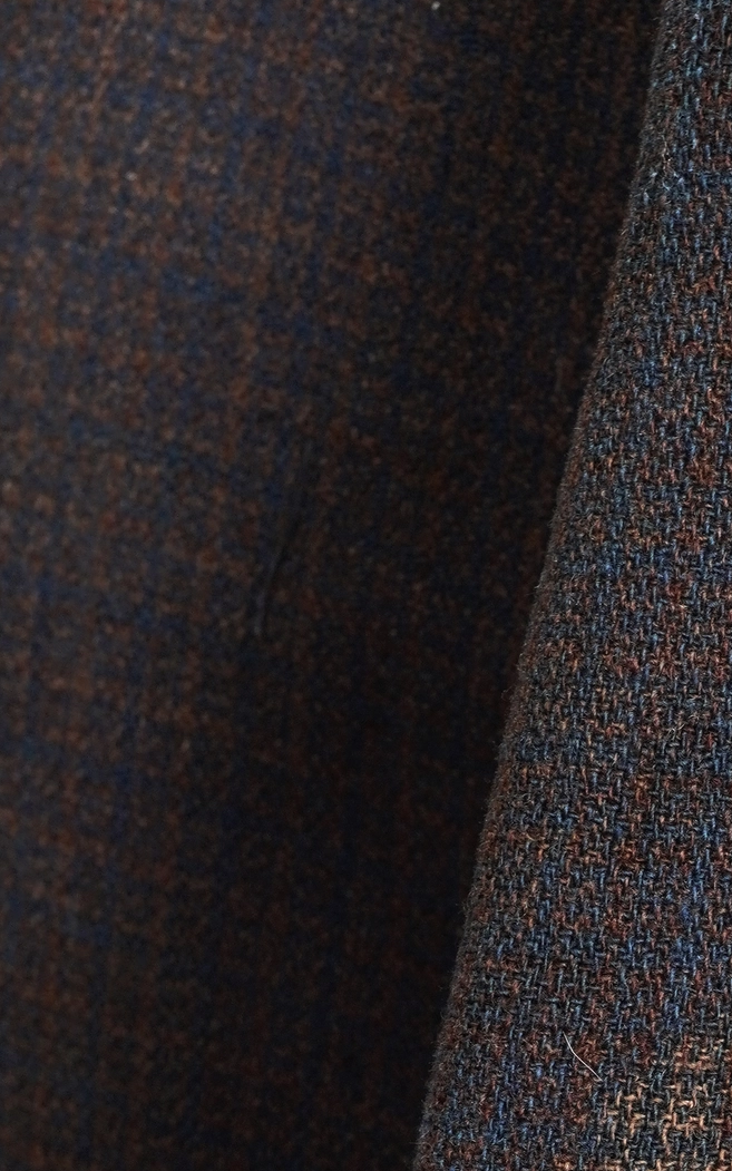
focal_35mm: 134
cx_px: 847
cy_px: 1330
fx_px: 4277
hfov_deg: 9.7
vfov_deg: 15.1
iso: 320
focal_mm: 32
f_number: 6.3
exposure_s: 1/30
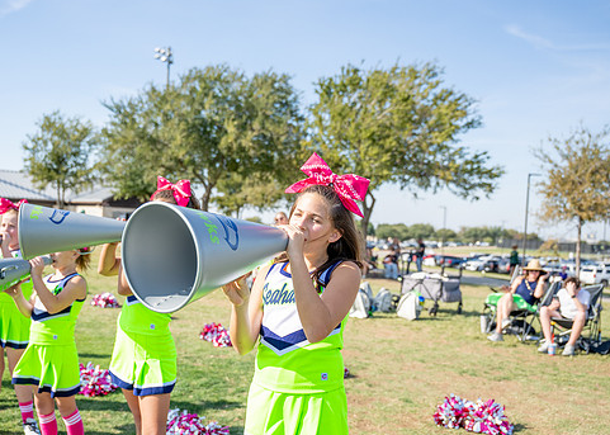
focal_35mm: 35
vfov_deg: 39.4
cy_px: 250
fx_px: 606
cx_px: 266
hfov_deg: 53.3
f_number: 2.8
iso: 100
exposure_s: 1/1250
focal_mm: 27.7
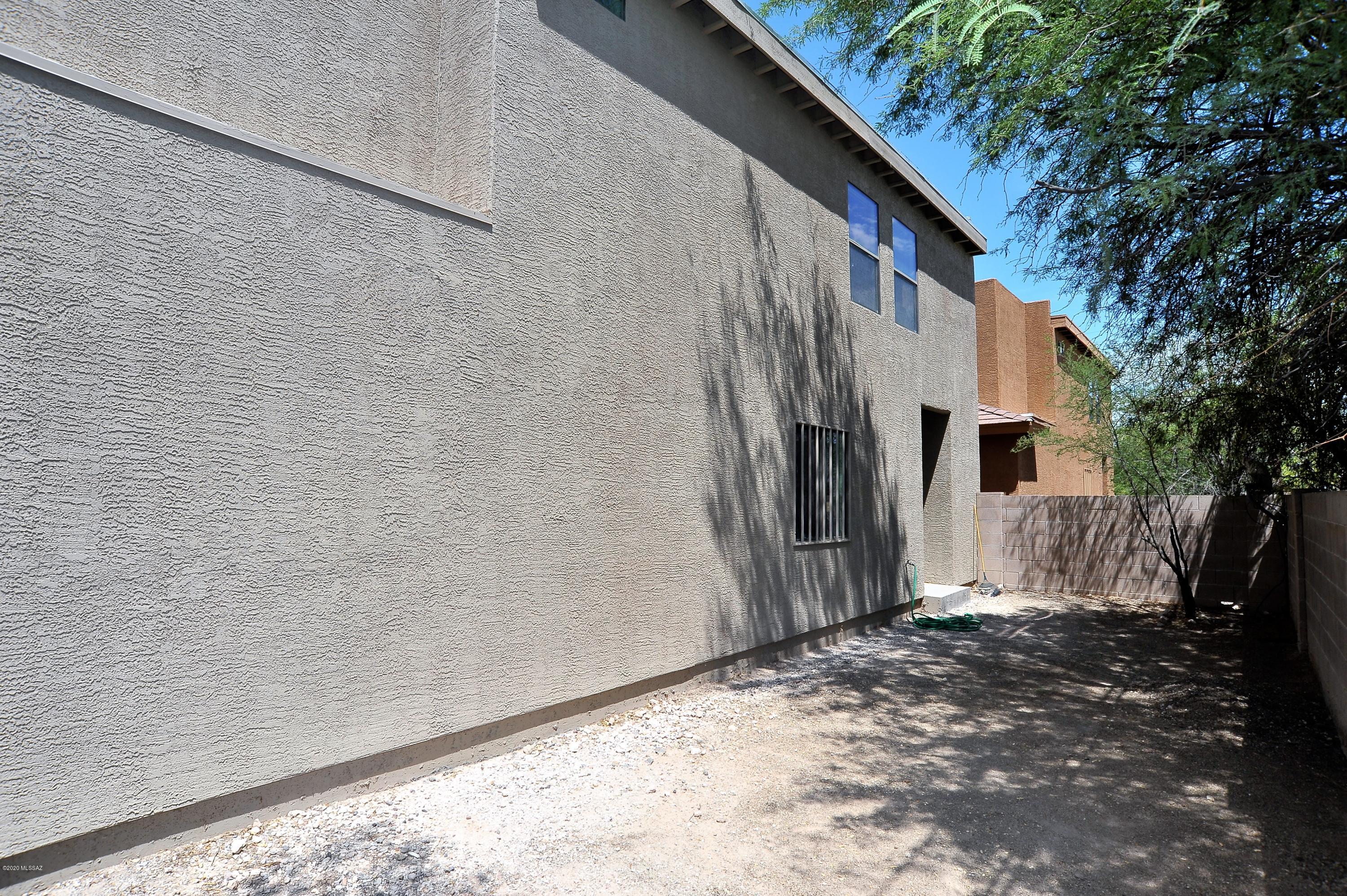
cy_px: 448
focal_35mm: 18
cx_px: 674
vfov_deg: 67.3
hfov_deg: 90.0
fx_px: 673
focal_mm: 18
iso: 320
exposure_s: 1/320
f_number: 11
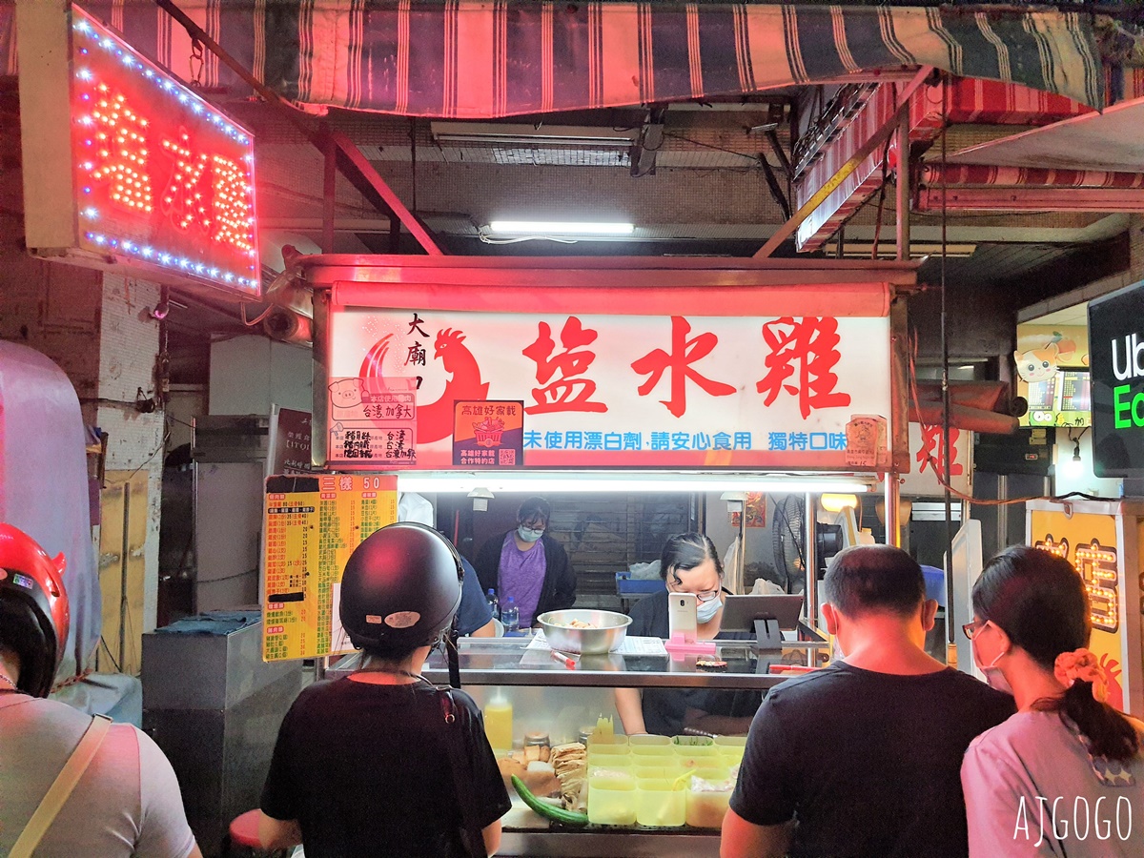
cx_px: 572
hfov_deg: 67.3
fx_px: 859
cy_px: 429
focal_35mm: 26
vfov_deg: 53.1
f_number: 1.7
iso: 320
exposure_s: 1/120
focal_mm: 4.32
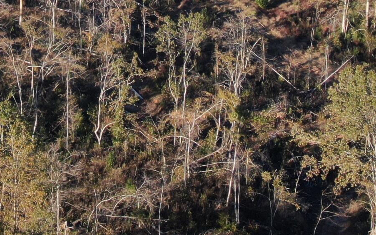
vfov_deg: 8.2
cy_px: -178
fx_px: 1588
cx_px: 92
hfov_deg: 13.5
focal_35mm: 155
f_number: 3.6
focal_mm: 7.71
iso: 100
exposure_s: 1/320
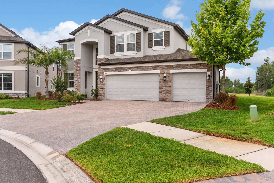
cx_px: 137
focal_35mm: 28
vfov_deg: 46.4
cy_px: 92
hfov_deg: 65.5
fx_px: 213
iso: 100
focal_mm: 28
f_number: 8
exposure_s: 1/10
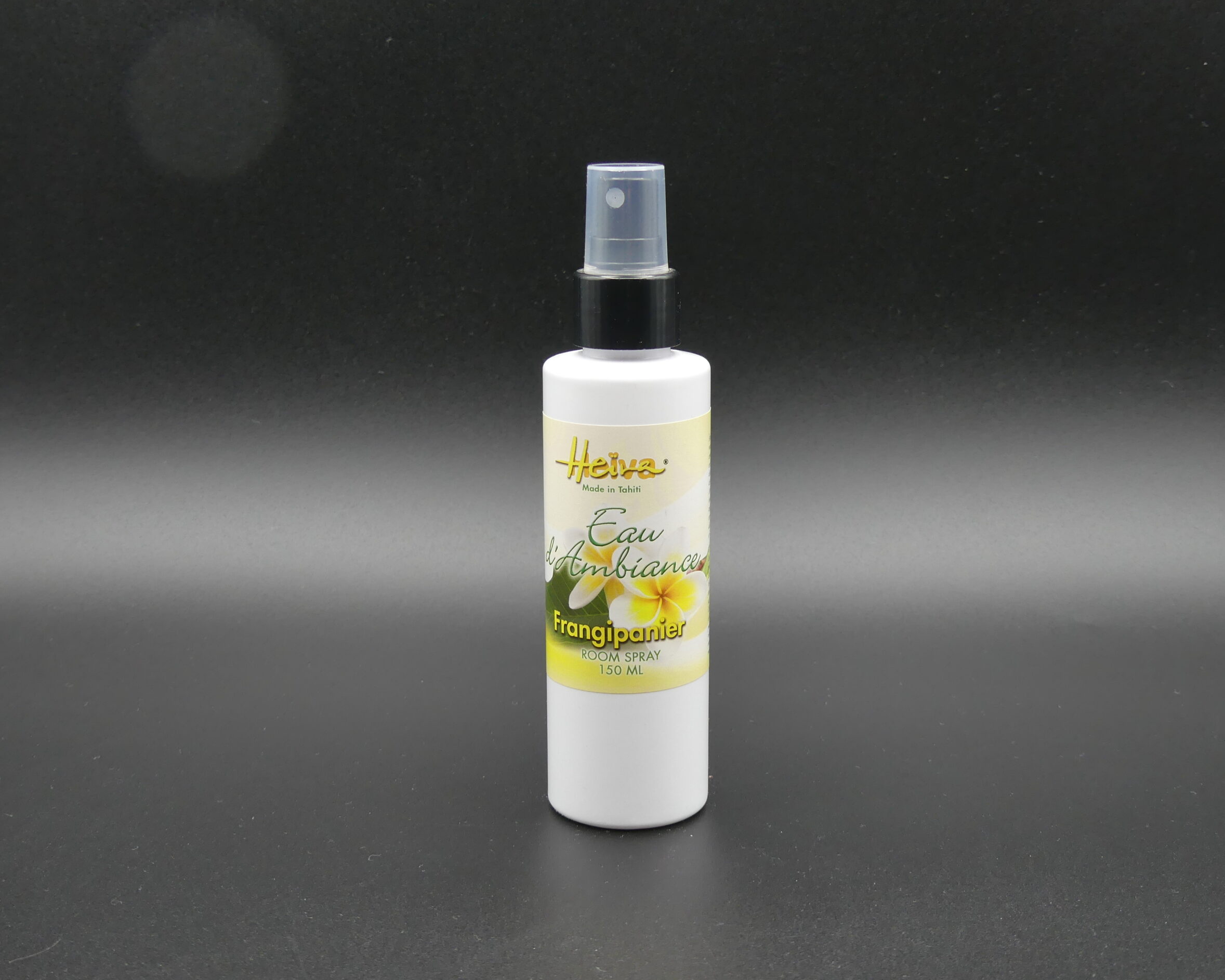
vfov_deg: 28.6
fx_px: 1922
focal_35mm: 53
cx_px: 640
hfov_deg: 35.4
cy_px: 485
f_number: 2.8
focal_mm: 9.1
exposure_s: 1/80
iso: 100
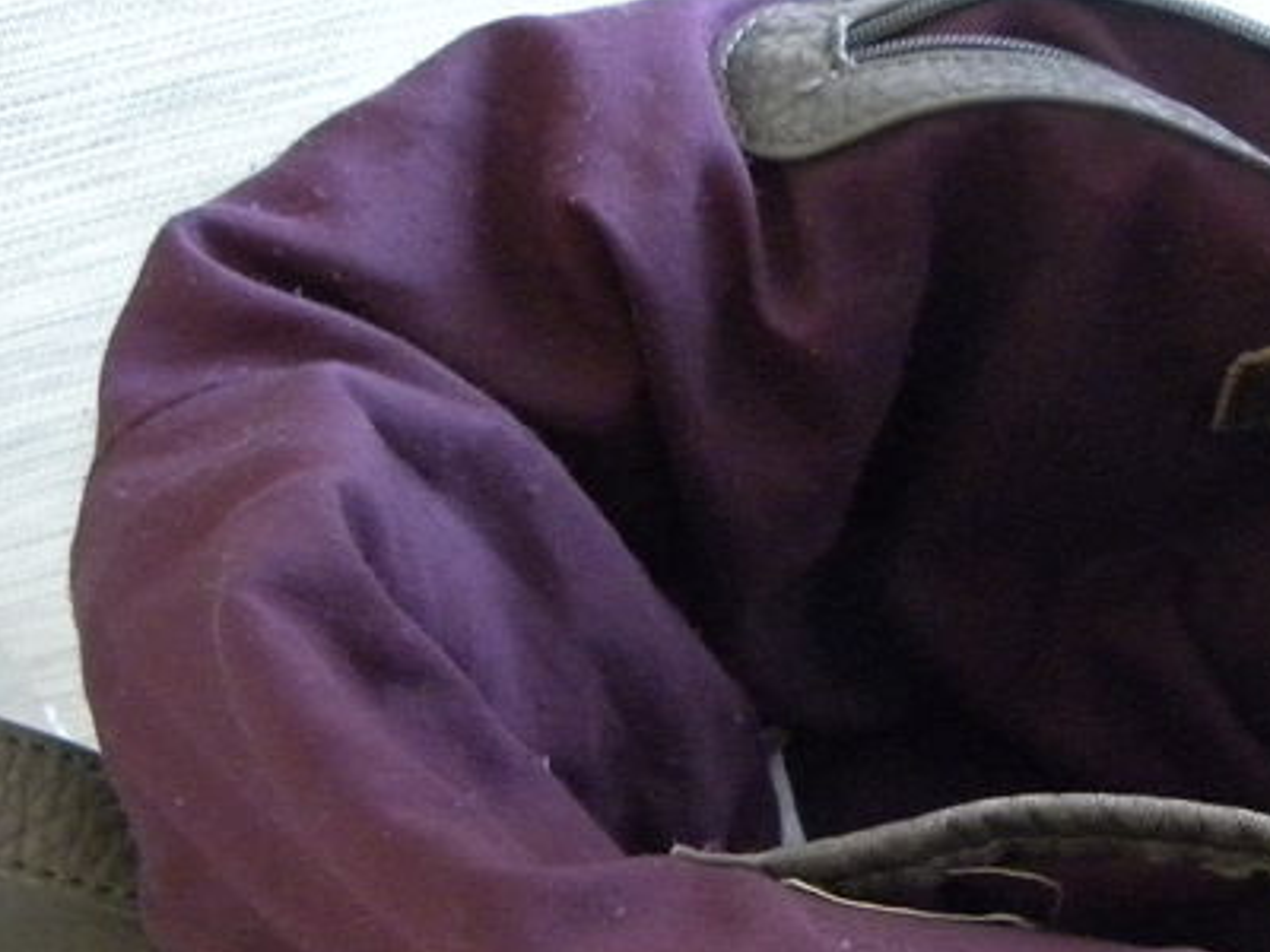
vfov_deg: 22.1
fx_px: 2385
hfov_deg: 28.0
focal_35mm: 65
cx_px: 1276
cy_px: 828
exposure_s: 1/6.6
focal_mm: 4.6
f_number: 2.8
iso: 400
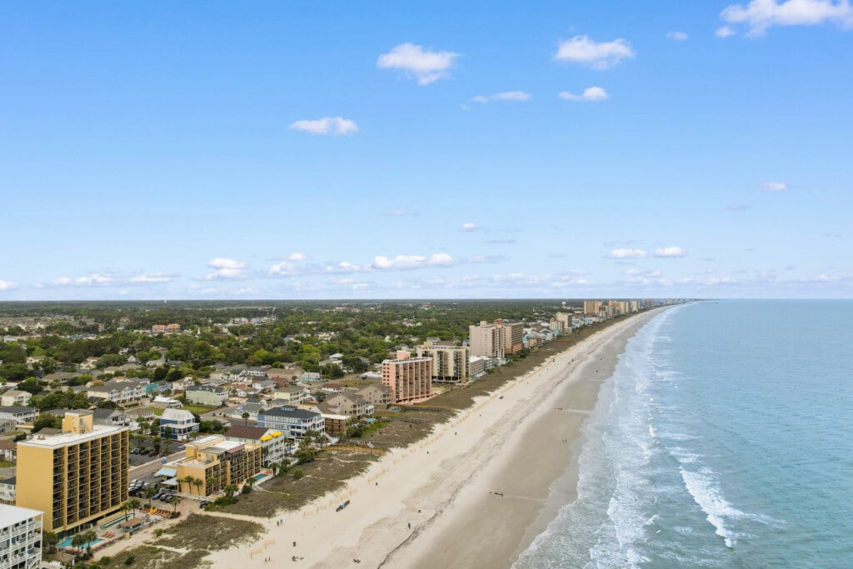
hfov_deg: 78.6
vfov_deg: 57.2
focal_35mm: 22
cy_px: 284
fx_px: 521
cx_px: 426
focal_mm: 8.38
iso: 100
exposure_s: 1/500
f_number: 2.8
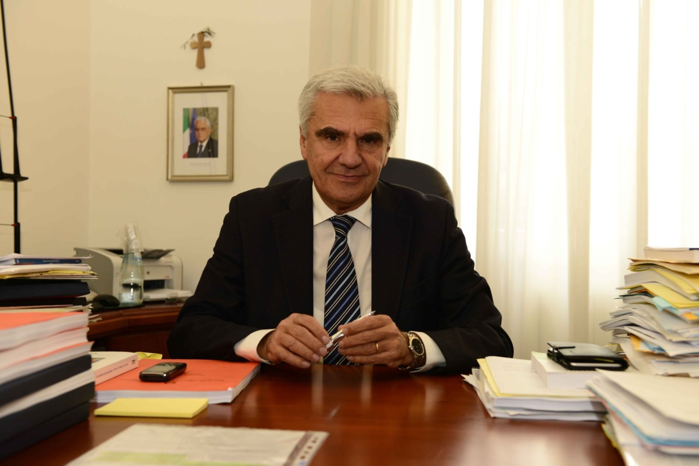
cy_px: 233
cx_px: 350
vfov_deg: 31.9
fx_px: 816
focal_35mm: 42
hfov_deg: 46.4
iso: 800
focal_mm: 42
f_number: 5
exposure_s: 1/160
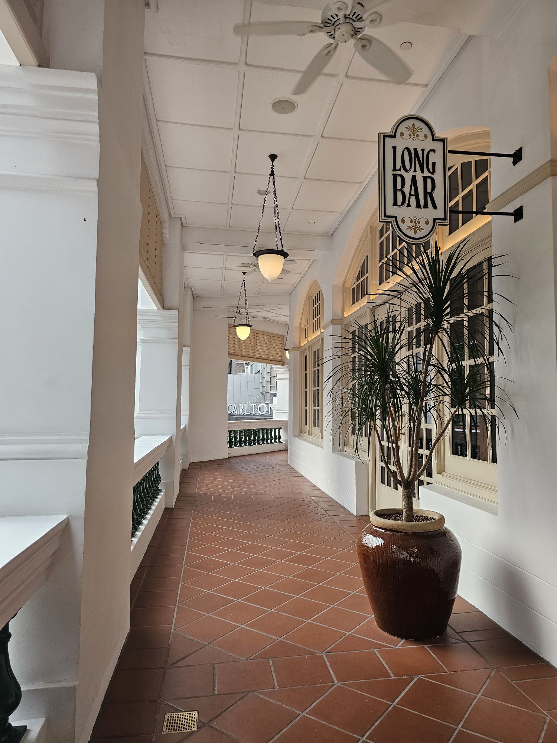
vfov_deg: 73.9
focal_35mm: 23
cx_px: 278
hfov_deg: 58.9
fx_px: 493
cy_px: 372
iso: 200
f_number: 1.7
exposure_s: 1/192
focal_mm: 6.3
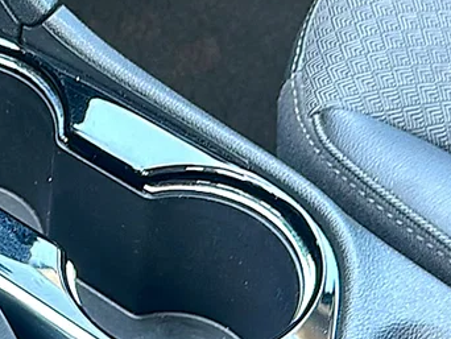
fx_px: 1147
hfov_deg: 21.6
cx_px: 24
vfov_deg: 16.6
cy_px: 287
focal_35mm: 88
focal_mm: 6.86
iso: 100
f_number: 1.78
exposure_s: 1/43
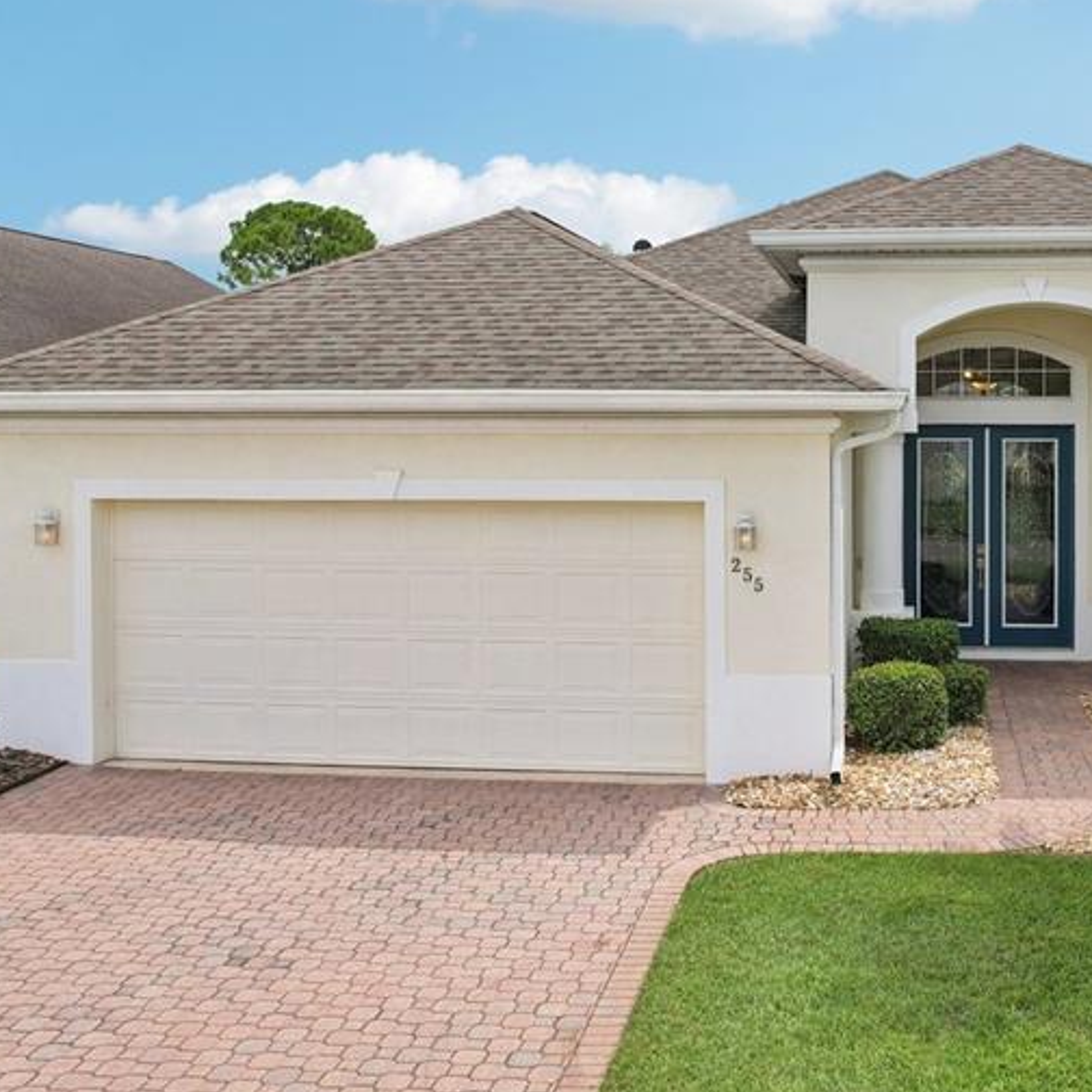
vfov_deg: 43.5
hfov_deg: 42.6
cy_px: 416
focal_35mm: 38
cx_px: 806
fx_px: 1356
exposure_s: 1/2500
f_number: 2.8
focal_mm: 8.38
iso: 110
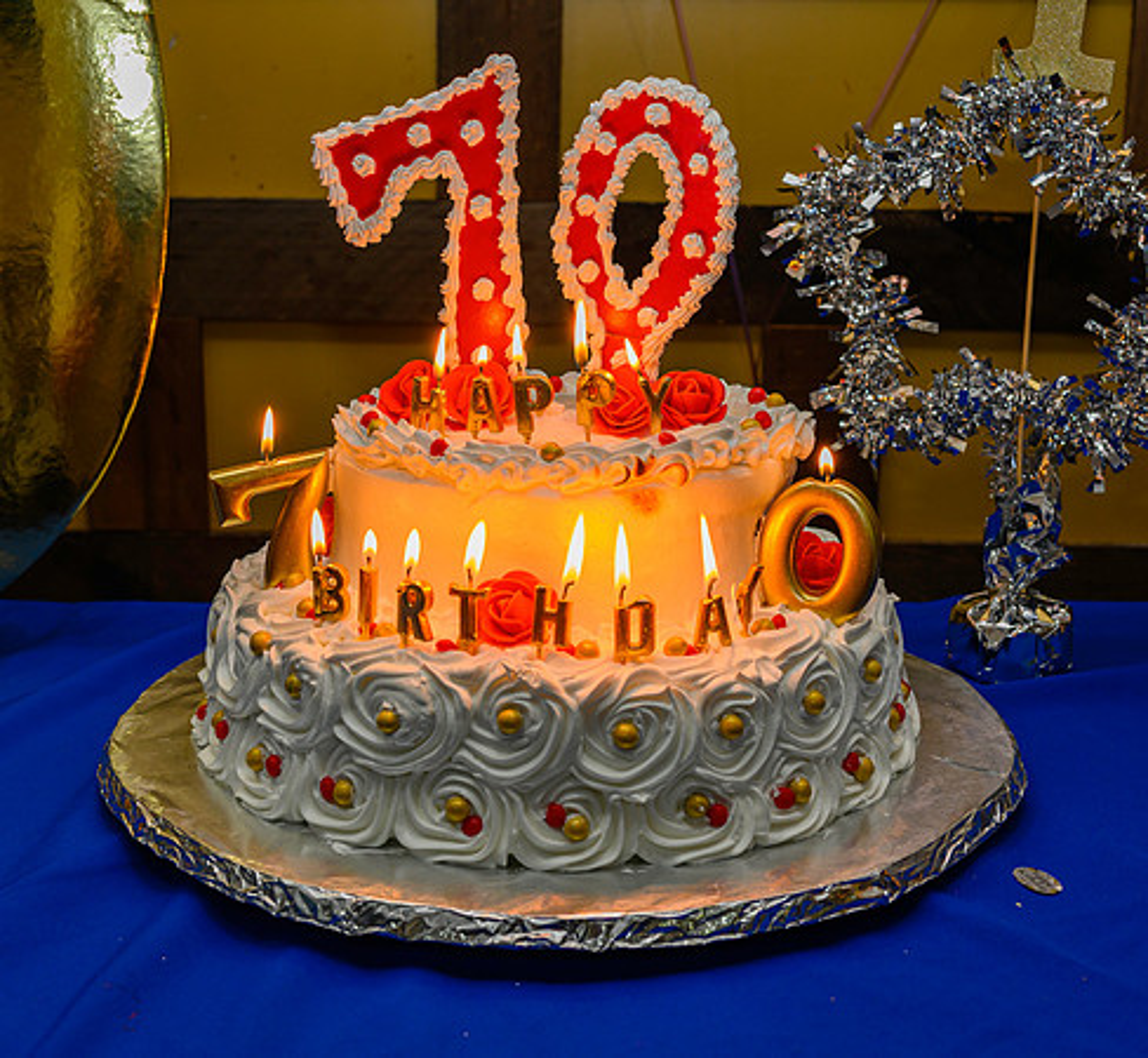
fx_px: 1936
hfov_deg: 33.0
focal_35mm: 54
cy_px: 477
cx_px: 661
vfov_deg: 30.6
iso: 450
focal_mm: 35
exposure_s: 1/60
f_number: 5.6
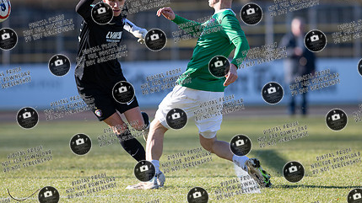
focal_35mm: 452
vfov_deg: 2.7
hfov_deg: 4.8
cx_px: 184
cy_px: 64
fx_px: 4337
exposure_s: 1/1600
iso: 220
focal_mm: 300
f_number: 3.2
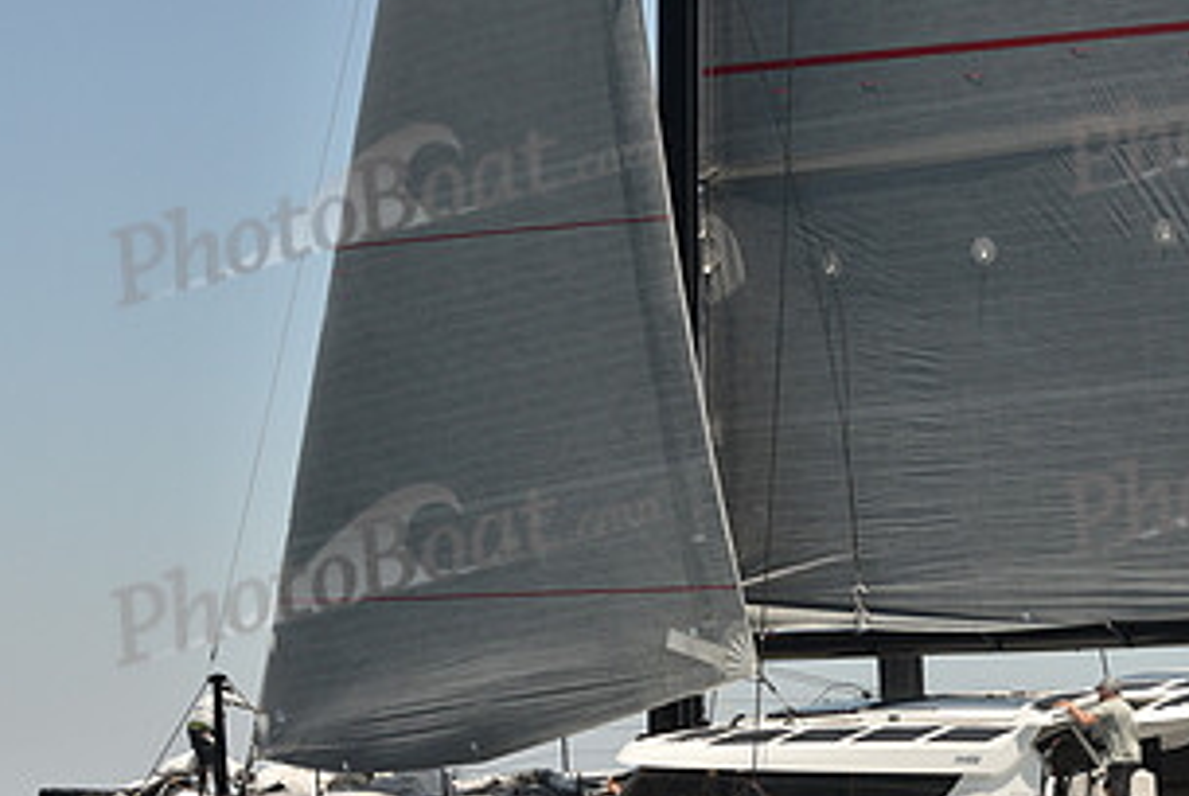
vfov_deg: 10.3
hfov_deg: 15.3
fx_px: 4397
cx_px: 865
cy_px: 712
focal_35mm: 133
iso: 320
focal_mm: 70
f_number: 6.3
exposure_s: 1/1250
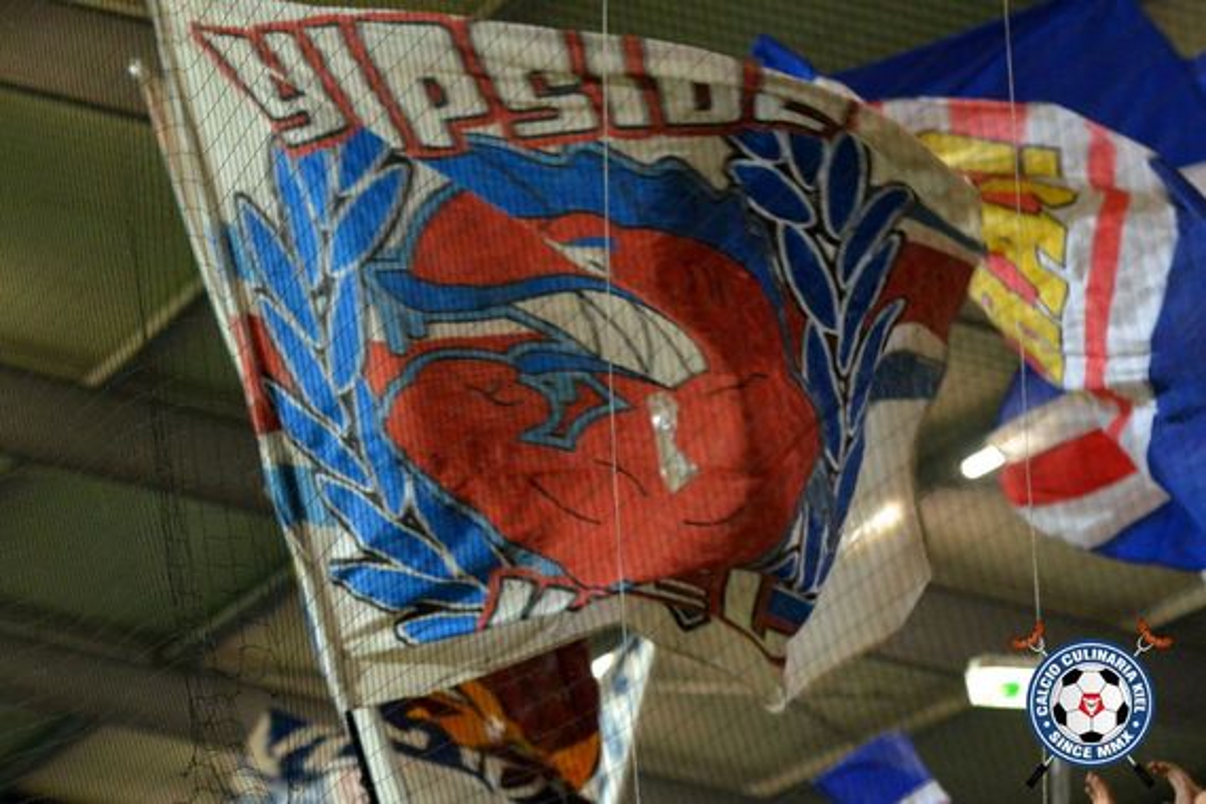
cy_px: 402
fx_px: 5025
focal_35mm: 150
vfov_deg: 9.1
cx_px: 603
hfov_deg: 13.7
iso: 2000
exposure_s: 1/200
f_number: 2.8
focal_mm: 100
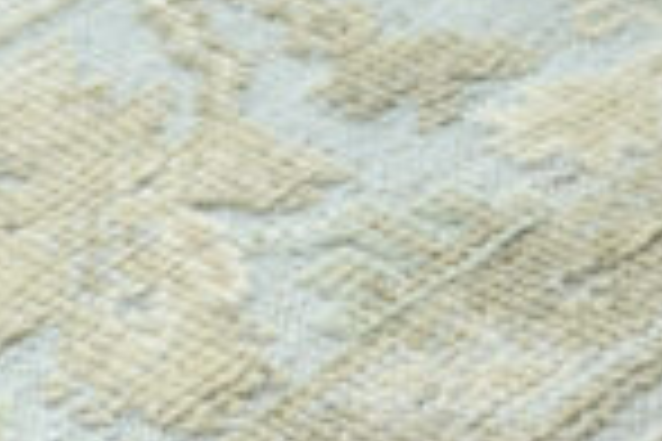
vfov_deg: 5.8
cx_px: -392
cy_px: 554
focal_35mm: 237
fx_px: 4358
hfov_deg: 8.5
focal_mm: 58
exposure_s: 1/30
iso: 125
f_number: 4
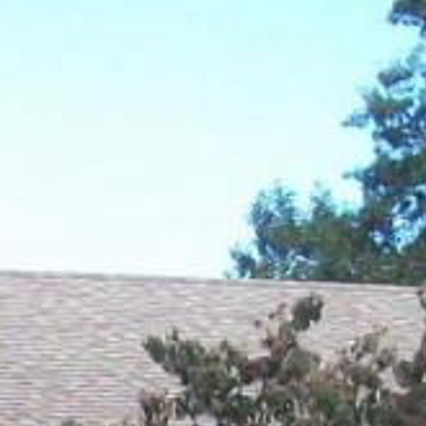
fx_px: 2757
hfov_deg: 8.6
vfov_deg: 8.5
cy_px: 733
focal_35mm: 198
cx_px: -269
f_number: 2.7
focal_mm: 6
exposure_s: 1/342
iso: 80
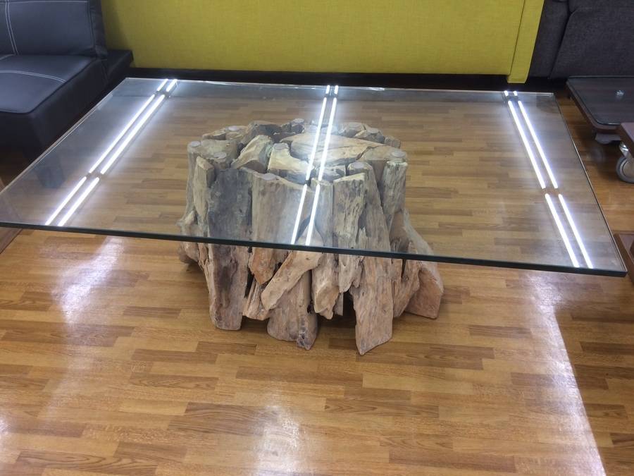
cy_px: 238
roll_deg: +2.6
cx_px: 317
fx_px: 531
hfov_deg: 61.7
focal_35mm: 29
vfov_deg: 48.2
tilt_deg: -39.6
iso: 40
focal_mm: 4.15
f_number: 2.2
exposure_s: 1/30
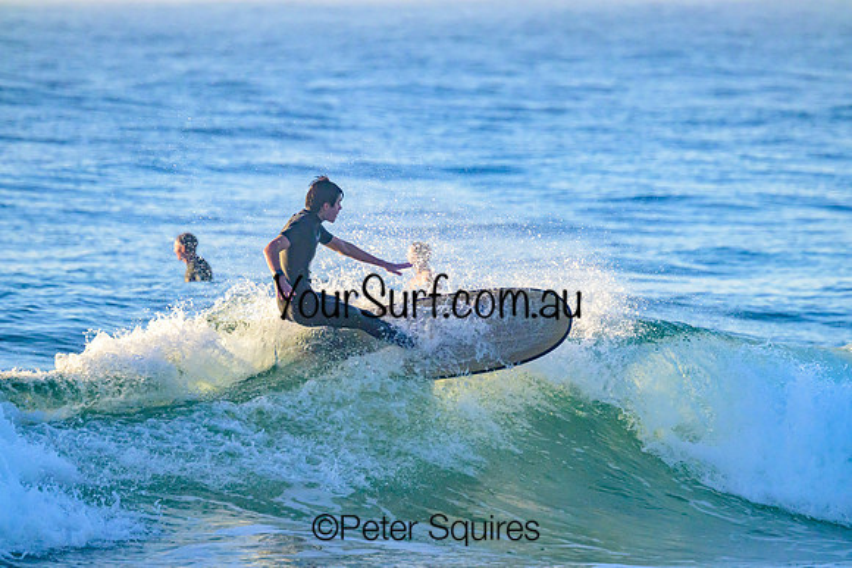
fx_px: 15150
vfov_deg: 2.1
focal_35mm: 640
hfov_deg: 3.2
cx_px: 426
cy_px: 284
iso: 2000
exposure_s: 1/2000
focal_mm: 640
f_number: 11
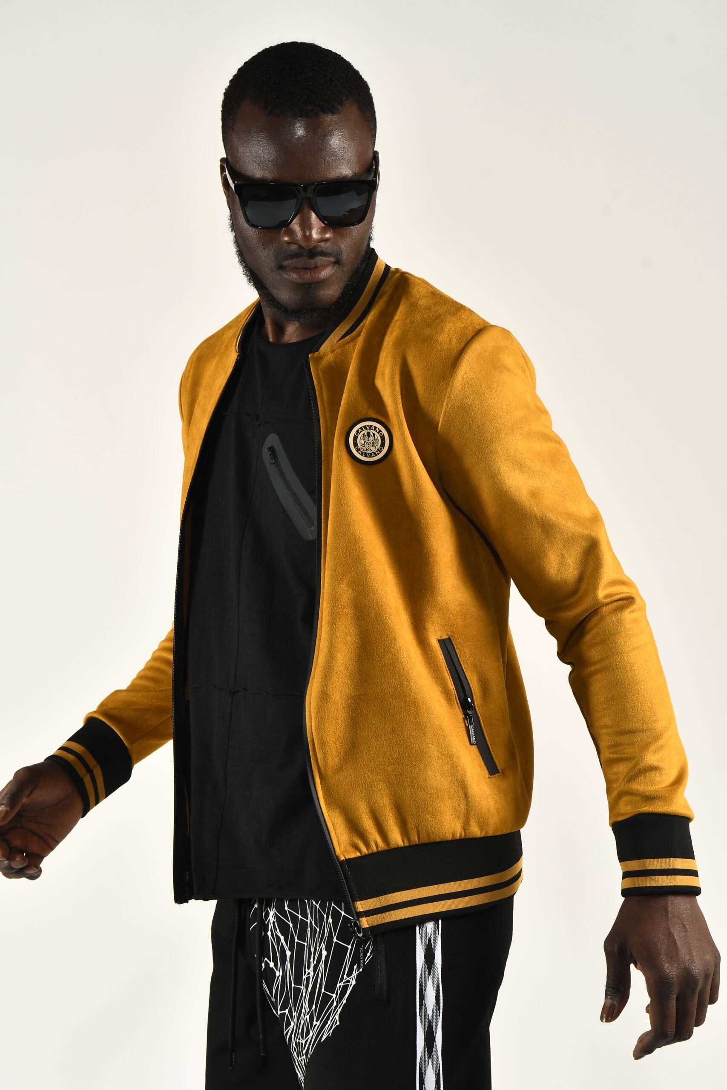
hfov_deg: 18.9
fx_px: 2181
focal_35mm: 72
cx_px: 364
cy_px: 545
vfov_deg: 28.1
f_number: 10
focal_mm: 48
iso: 160
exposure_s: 1/125
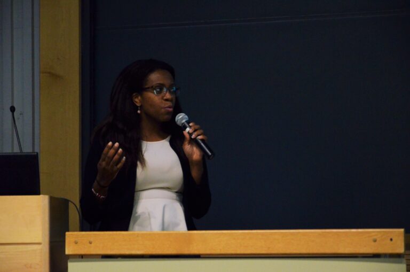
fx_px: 1535
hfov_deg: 15.2
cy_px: 136
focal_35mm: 135
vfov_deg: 10.1
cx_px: 205
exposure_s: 1/80
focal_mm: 90
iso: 2000
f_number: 5.6
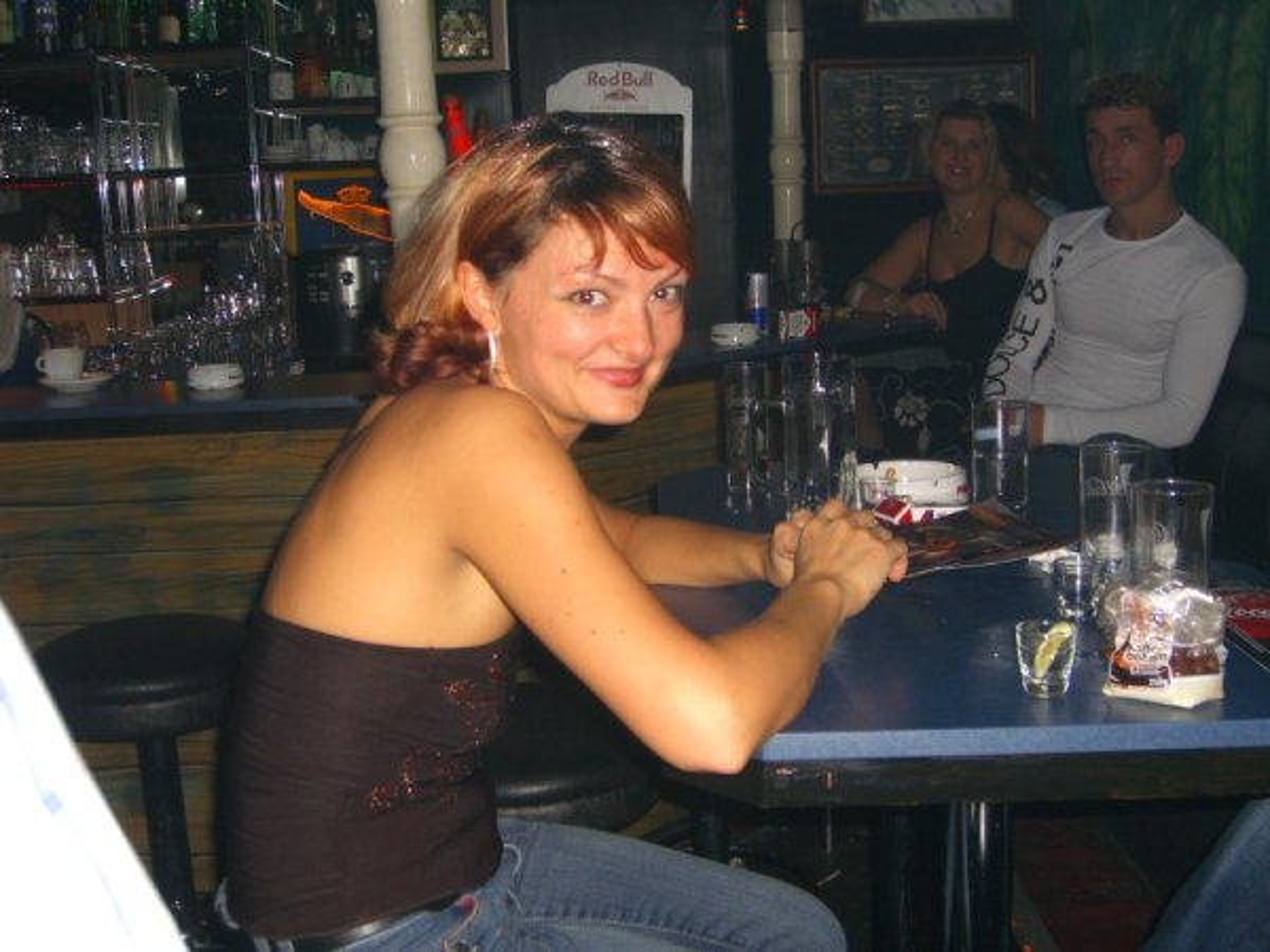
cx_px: 635
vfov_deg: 31.5
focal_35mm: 46
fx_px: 1688
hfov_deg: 41.2
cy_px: 476
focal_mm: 9.5
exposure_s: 1/60
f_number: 3.1
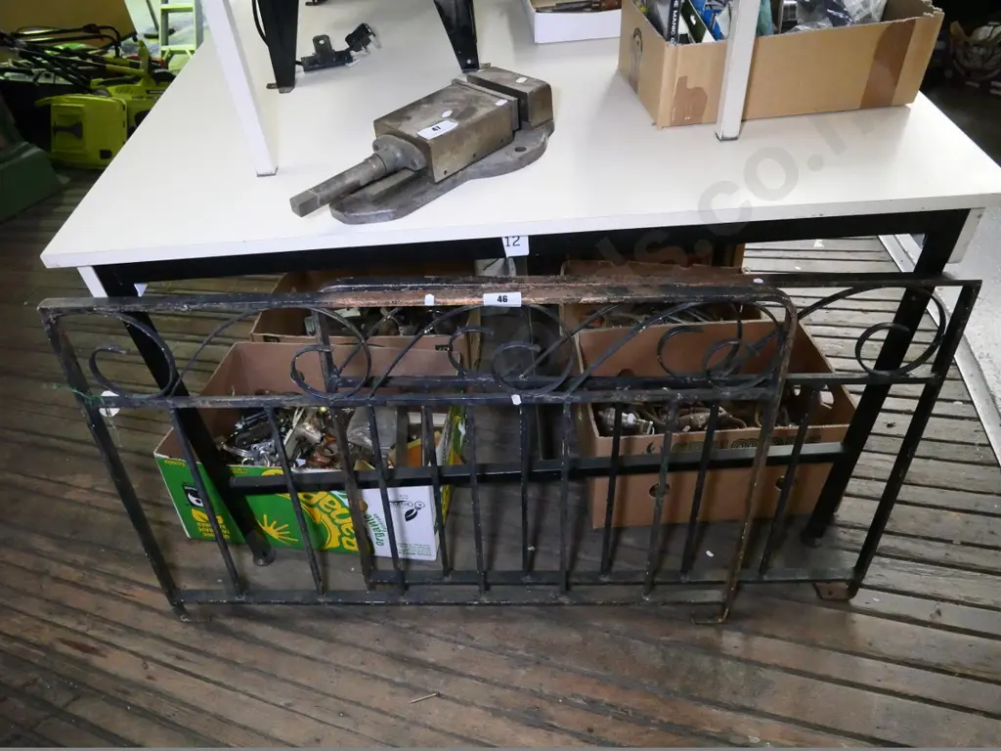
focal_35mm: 24
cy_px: 376
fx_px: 694
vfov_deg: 56.8
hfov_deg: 71.6
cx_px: 500
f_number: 3.9
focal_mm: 12
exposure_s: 1/200
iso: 6400
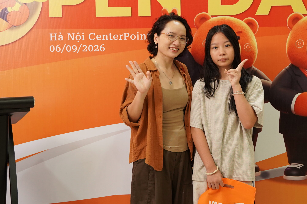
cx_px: 188
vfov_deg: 23.7
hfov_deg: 34.9
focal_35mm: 57
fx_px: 486
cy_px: 78
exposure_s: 1/125
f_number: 3.5
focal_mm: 30
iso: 2000
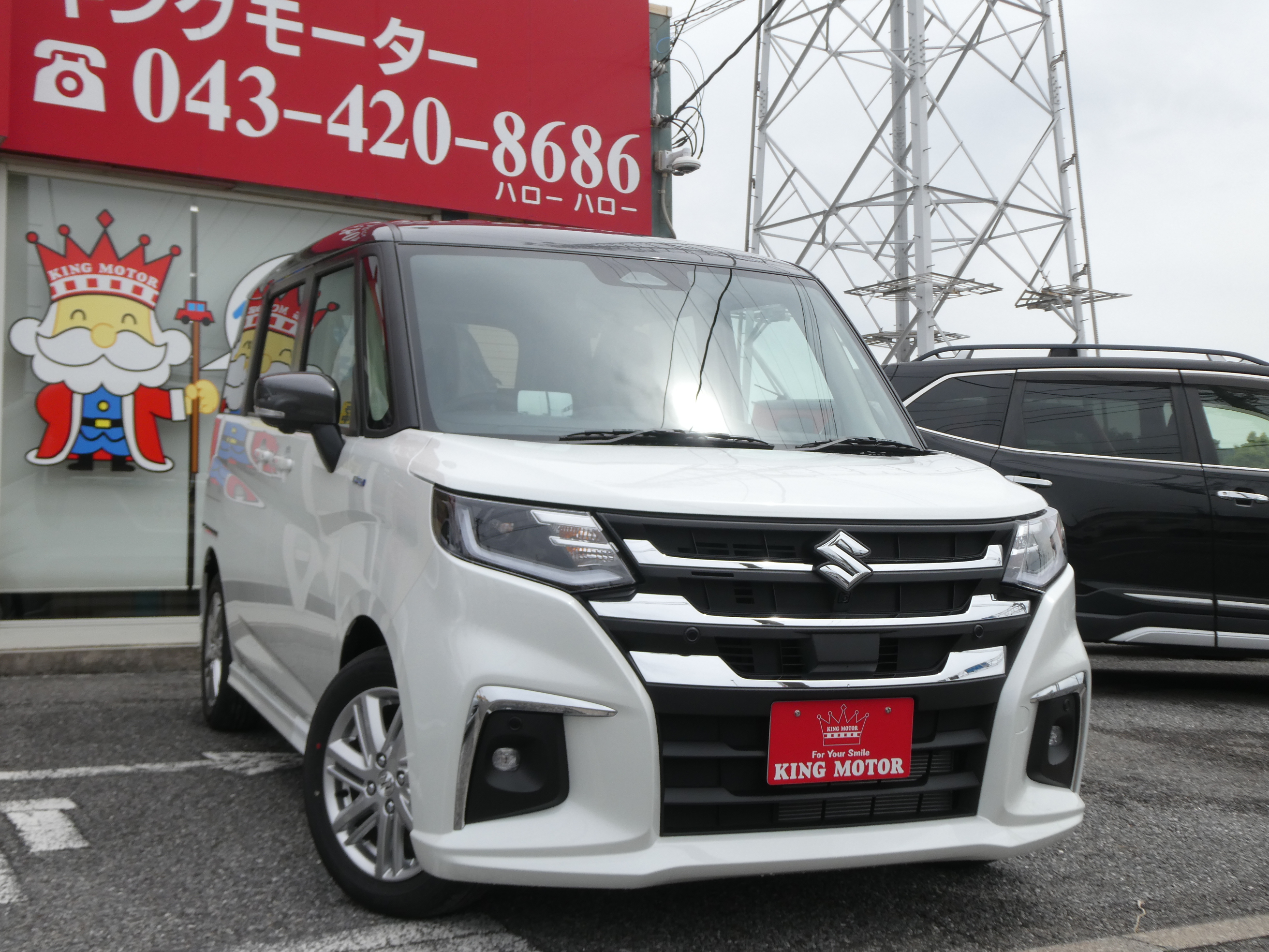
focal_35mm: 40
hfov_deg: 46.8
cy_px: 476
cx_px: 634
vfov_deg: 36.0
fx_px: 1466
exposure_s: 1/640
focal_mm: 7.2
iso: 80
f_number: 4
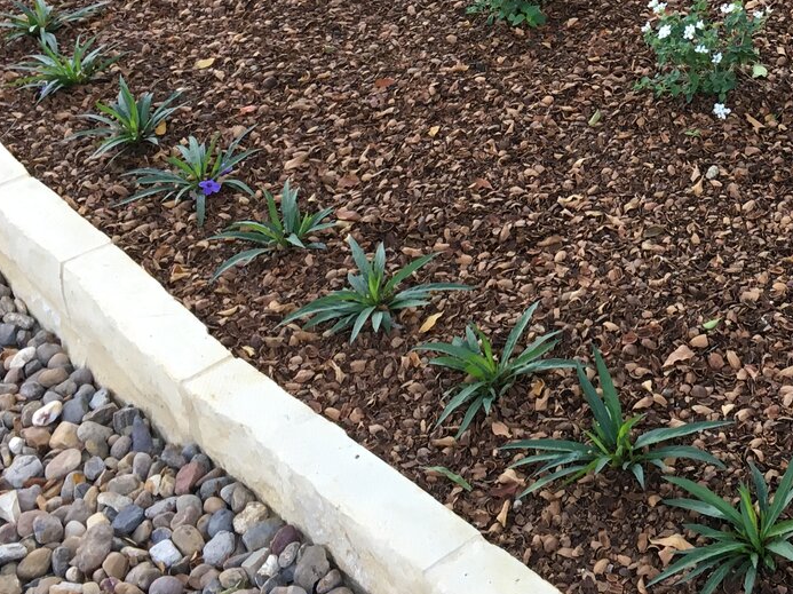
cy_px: -30
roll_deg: -1.6
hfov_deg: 28.1
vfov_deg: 21.0
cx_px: 687
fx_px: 1534
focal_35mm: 67
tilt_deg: -21.3
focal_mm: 4.15
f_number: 2.2
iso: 25
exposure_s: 1/40
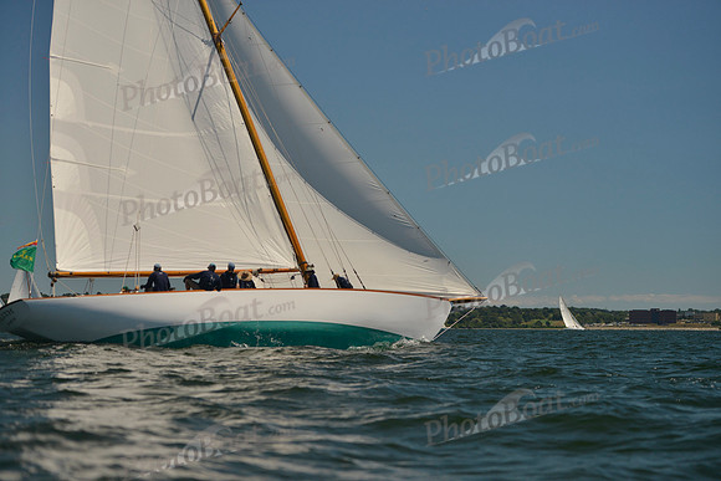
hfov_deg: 28.8
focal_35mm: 70
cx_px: 360
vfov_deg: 19.5
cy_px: 240
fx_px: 1402
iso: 280
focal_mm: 70
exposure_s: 1/6400
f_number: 3.2
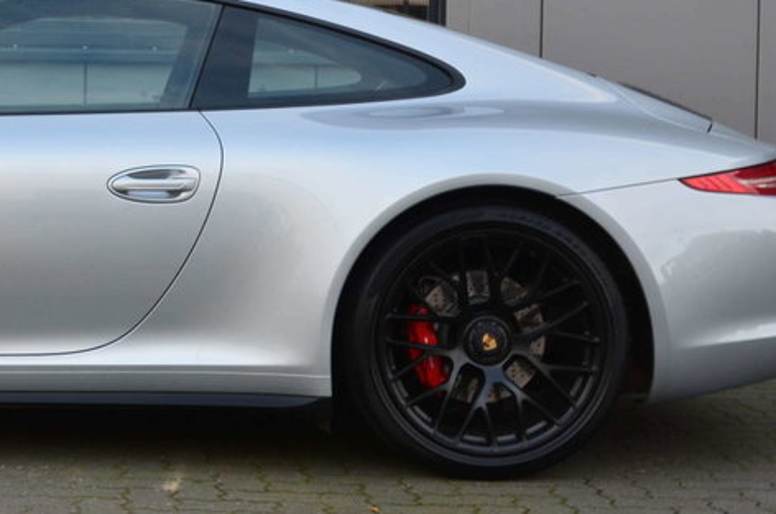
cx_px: 27
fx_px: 1958
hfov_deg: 21.7
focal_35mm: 91
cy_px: 128
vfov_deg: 14.9
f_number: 9
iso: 400
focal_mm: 28
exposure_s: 1/30
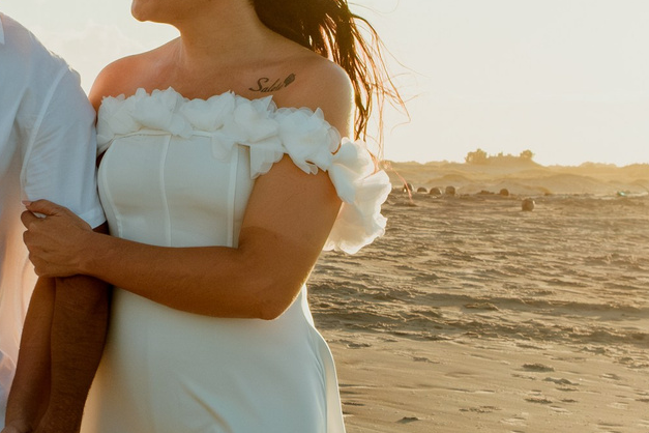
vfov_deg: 9.6
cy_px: 291
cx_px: -7
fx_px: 2578
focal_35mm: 143
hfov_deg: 14.1
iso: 640
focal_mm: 23
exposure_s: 1/640
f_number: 6.4
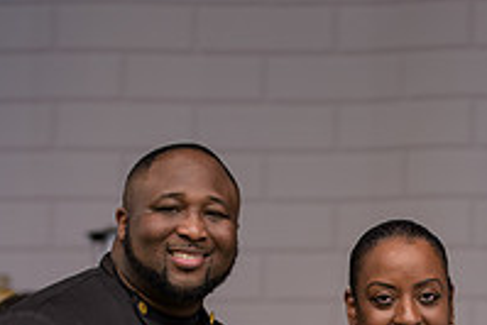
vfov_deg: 5.7
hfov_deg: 8.6
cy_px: 446
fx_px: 3235
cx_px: 411
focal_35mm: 239
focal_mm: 82
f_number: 3.2
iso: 250
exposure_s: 1/800
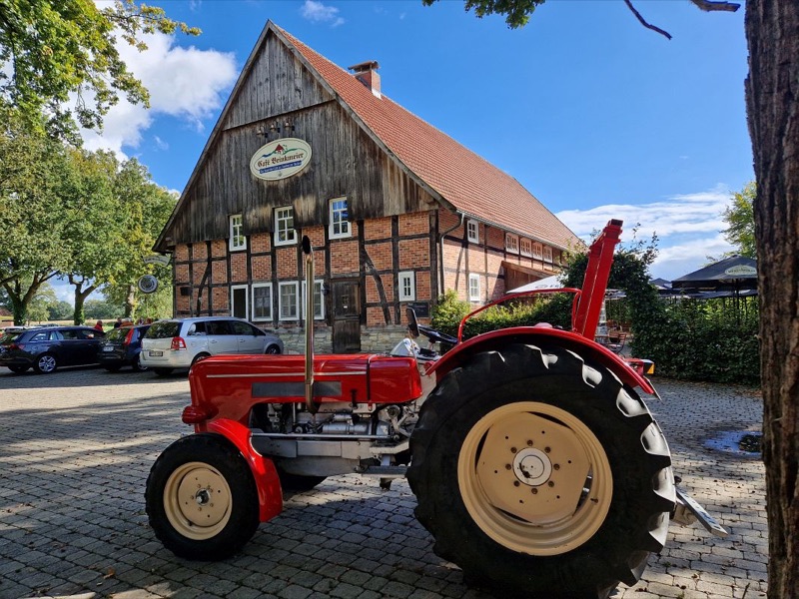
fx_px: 531
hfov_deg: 73.9
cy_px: 300
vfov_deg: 58.9
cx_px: 400
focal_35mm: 23
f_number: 1.8
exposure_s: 1/778
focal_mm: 5.4
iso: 50
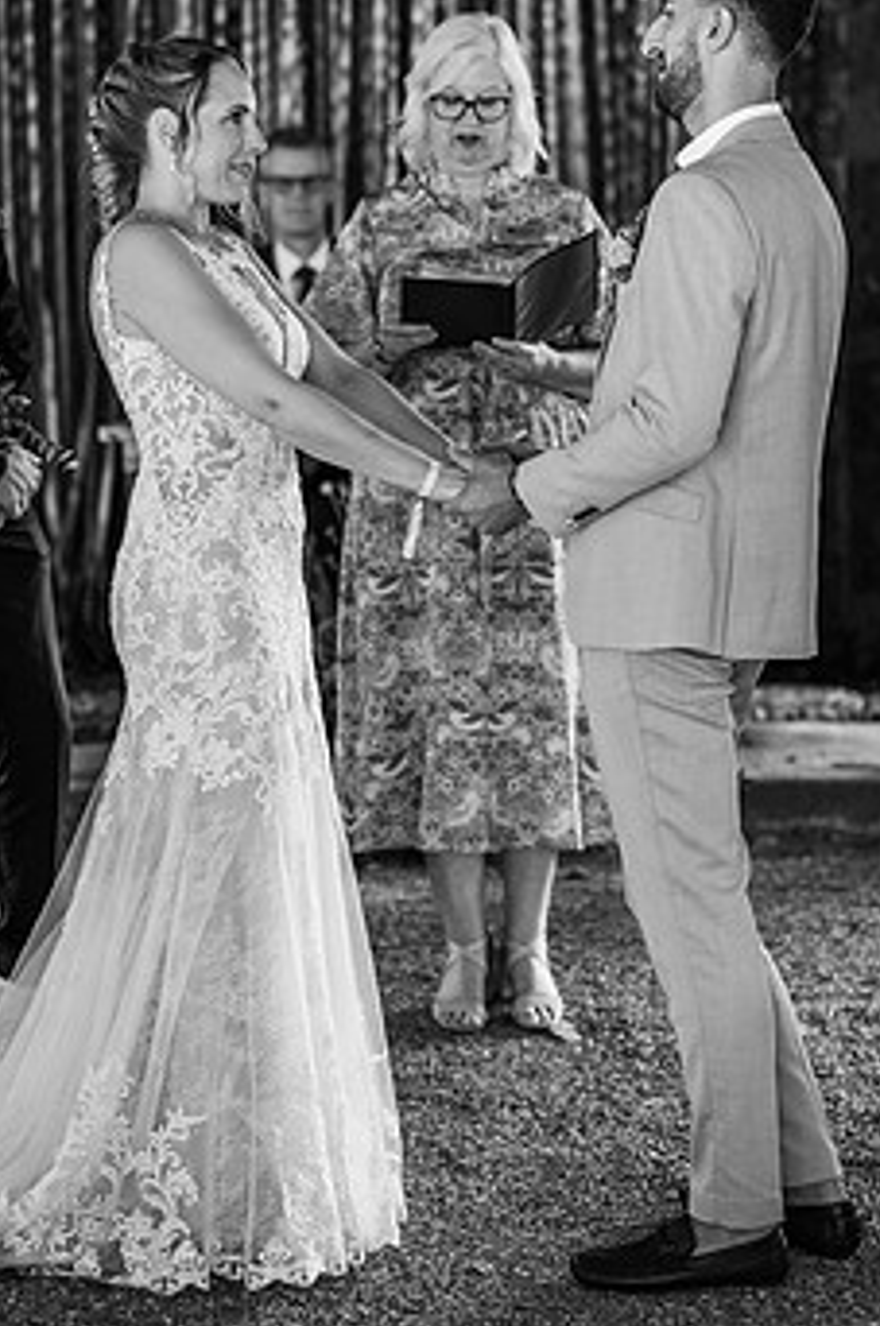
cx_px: 413
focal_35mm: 112
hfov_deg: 12.2
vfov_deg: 18.3
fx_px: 4119
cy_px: 585
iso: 720
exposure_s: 1/200
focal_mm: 85
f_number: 2.2
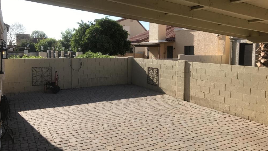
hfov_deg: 62.6
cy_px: 69
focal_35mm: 31
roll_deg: +0.1
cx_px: 133
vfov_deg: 37.7
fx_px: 220
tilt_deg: -4.7
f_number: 1.8
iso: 20
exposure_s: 1/1368
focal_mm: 3.99
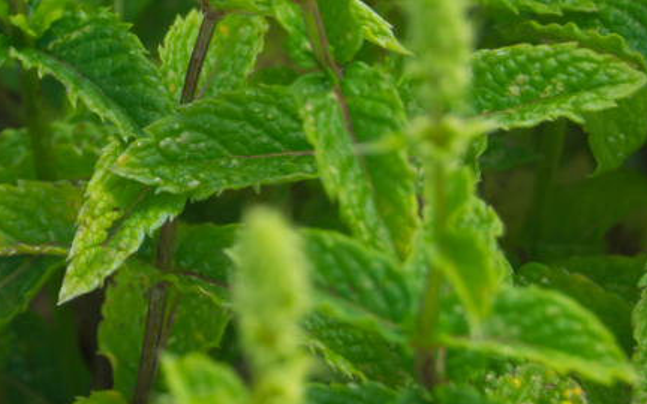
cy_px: -156
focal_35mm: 233
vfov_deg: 5.6
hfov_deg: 8.9
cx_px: -162
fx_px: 4116
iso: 250
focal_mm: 55
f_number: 8
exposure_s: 1/100
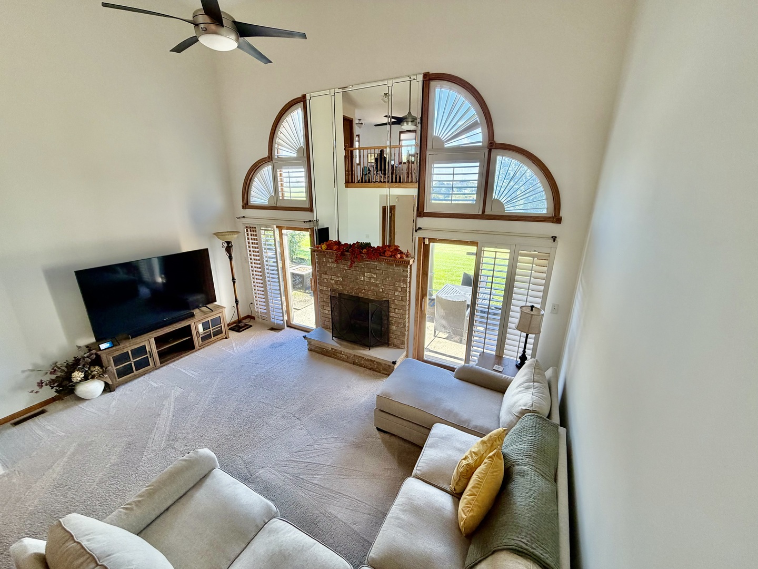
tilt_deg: -18.6
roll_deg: +0.0
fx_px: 307
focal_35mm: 14
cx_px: 379
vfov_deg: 85.7
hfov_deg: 102.1
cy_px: 284
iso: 160
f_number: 2.2
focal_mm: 2.22
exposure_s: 1/120
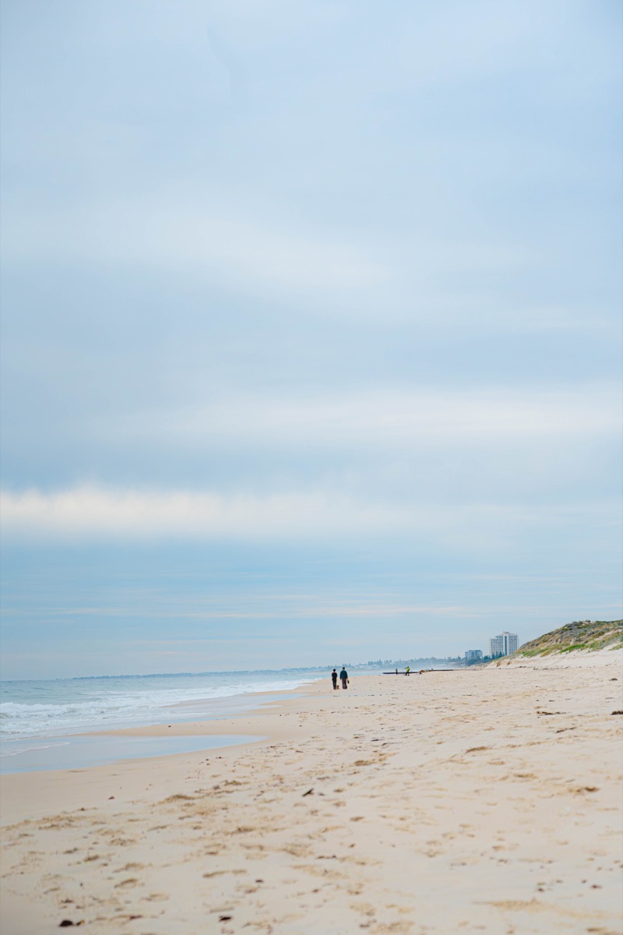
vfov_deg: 28.8
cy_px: 468
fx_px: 1817
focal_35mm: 70
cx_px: 312
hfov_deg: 19.5
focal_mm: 70
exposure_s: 1/8000
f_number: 2.8
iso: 1600
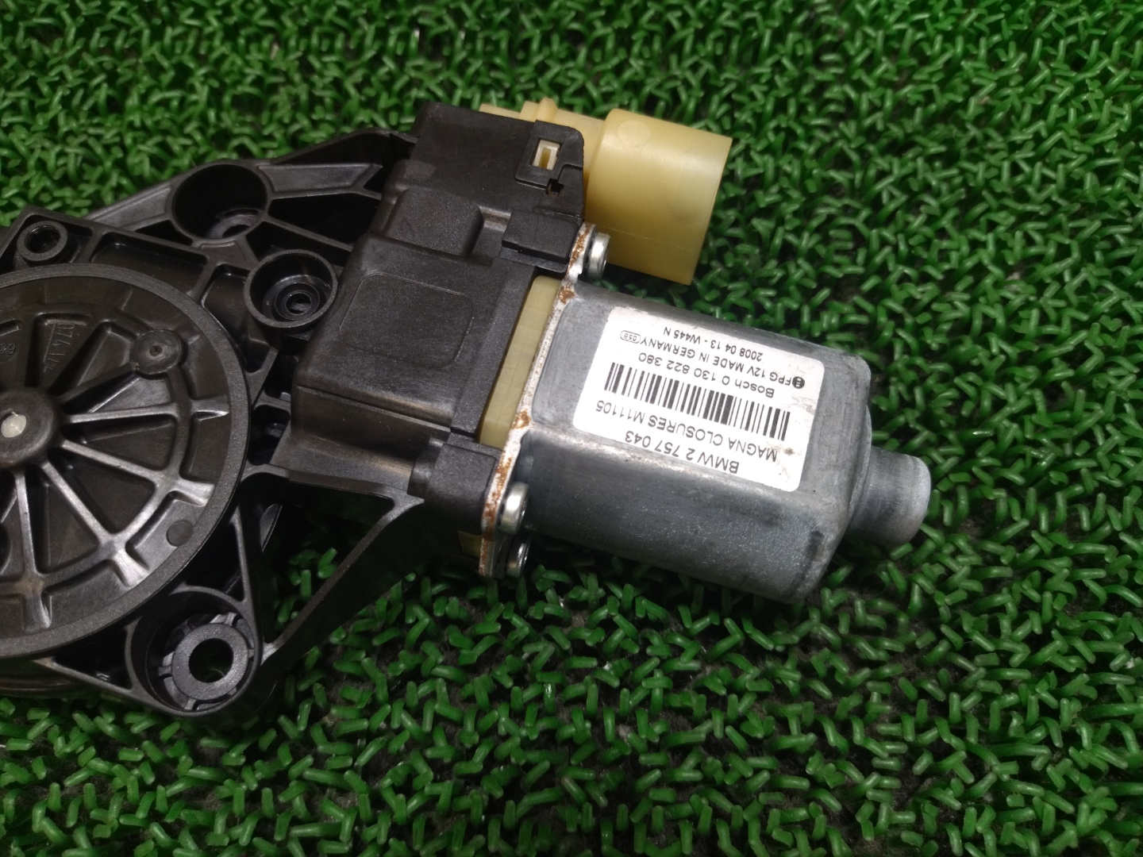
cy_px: 428
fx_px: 892
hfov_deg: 65.3
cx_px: 572
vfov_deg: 51.4
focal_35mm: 27
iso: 189
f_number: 1.79
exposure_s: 1/100
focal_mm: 4.74
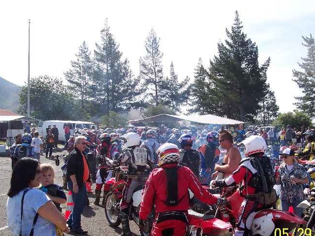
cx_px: 174
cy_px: 125
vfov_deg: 30.9
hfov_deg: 40.4
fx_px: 428
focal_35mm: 47
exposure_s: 1/500
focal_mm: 8
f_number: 4.8
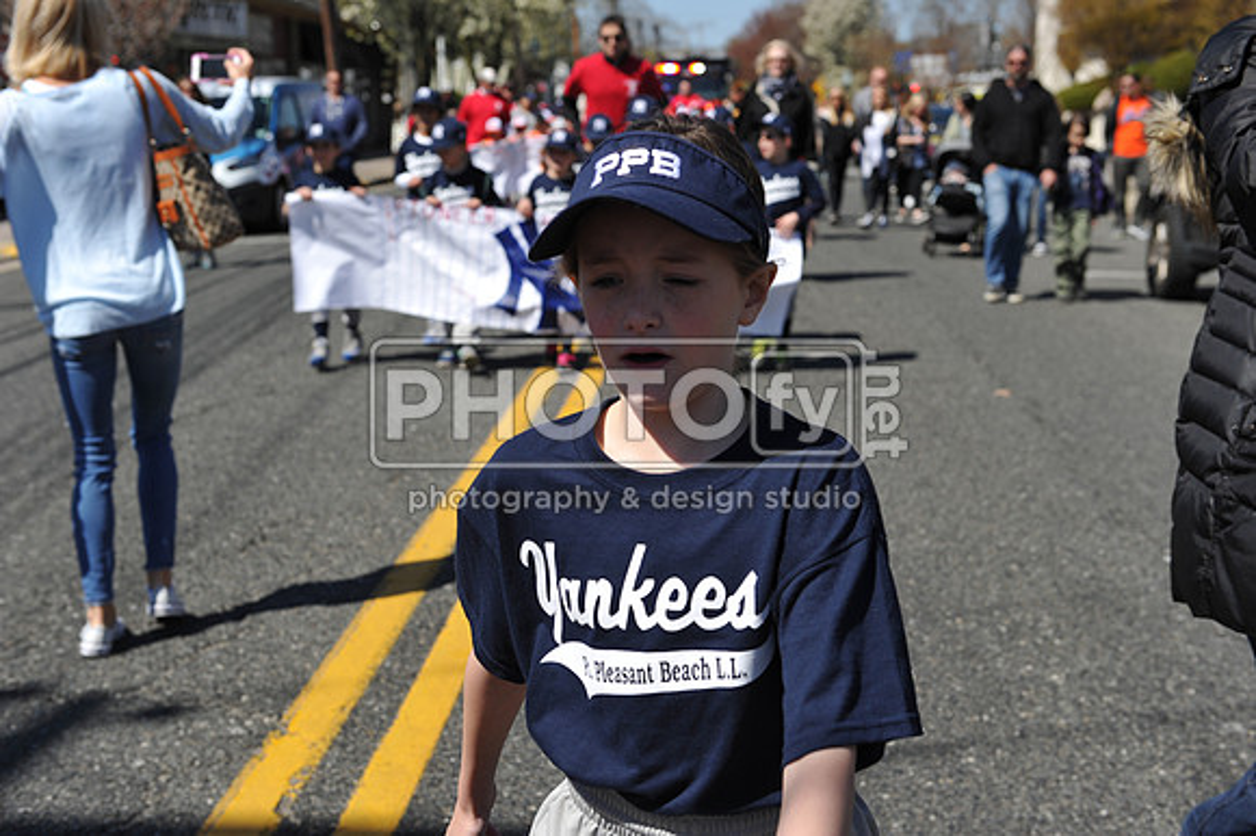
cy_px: 418
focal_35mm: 50
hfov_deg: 39.6
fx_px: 1743
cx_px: 628
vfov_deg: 27.0
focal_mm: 50
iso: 200
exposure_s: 1/1000
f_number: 5
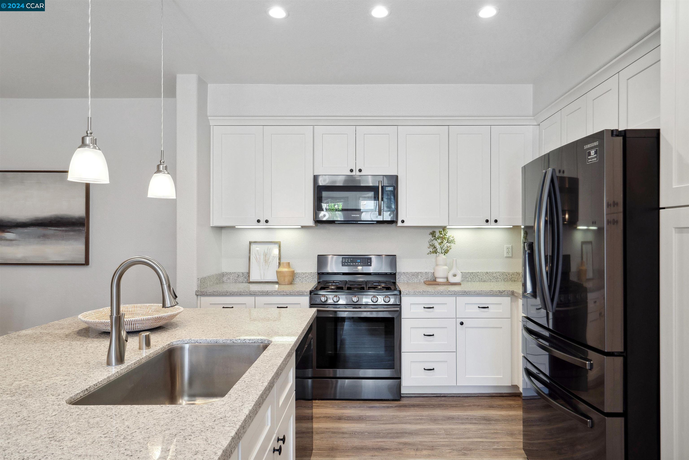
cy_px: 230
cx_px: 344
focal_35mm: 21
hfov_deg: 81.2
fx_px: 402
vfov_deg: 59.5
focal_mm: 21
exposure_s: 1/6
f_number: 9
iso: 125
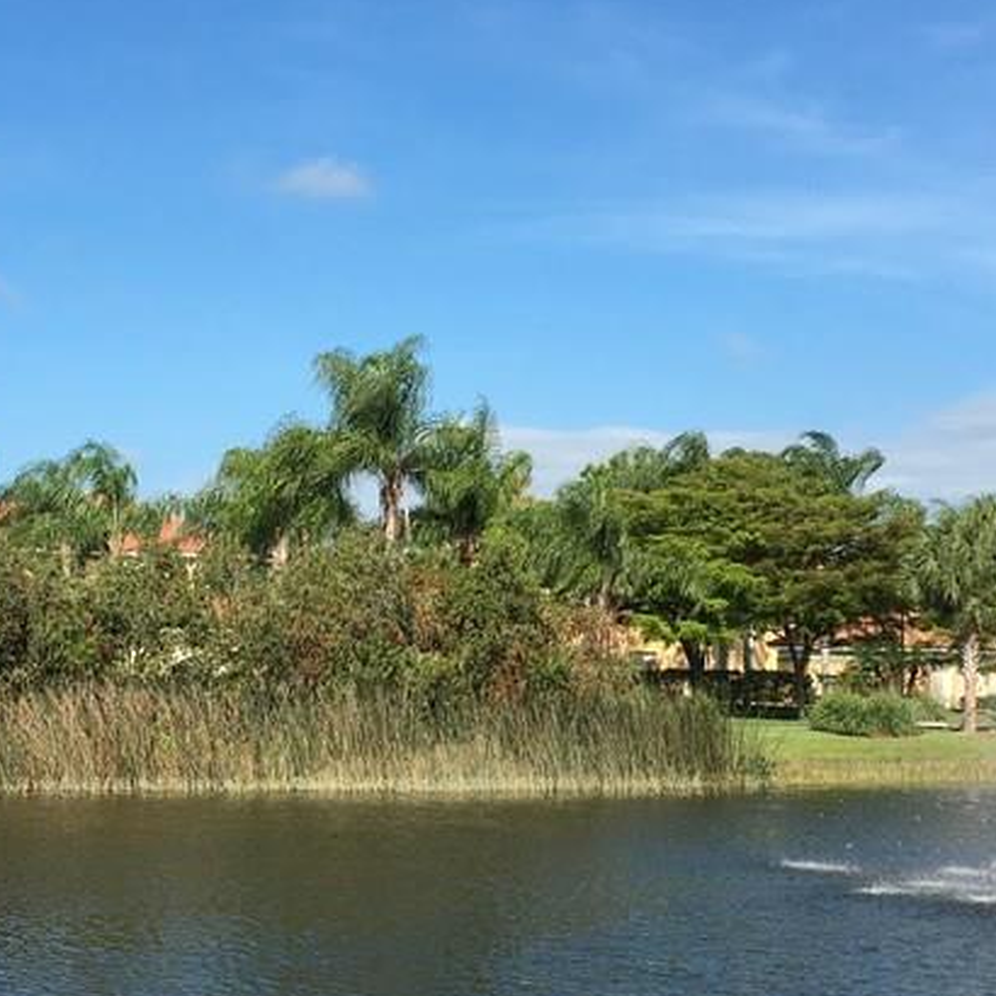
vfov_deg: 26.8
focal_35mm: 64
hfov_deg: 26.9
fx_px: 2083
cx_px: 474
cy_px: 605
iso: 25
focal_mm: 4.15
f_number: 2.2
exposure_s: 1/1304
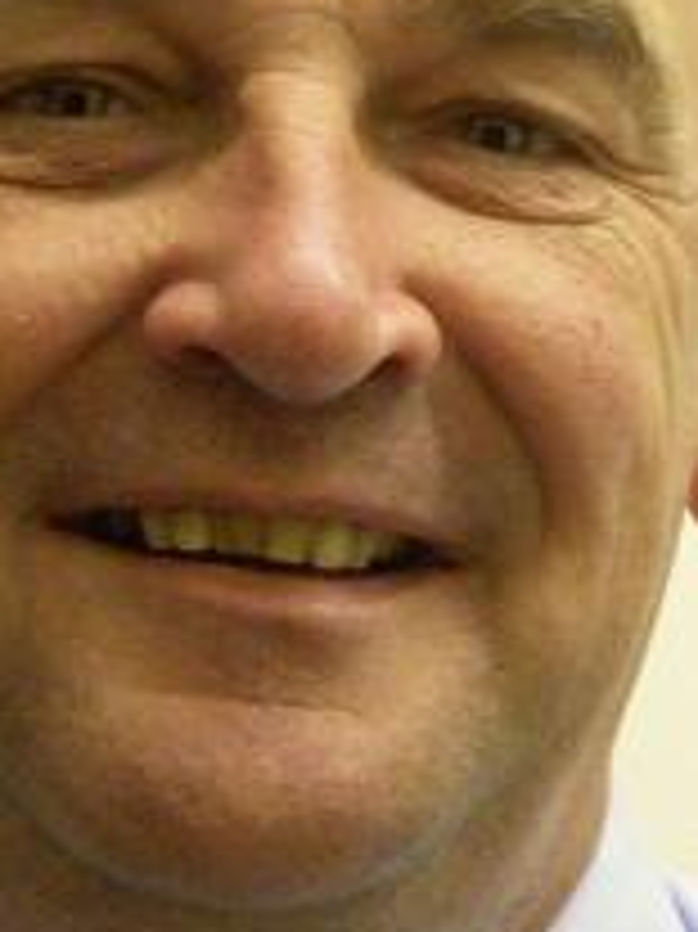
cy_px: 763
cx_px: 281
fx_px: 9124
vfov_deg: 5.8
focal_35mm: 339
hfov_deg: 4.4
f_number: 4.2
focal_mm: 18.9
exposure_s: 1/25
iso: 320
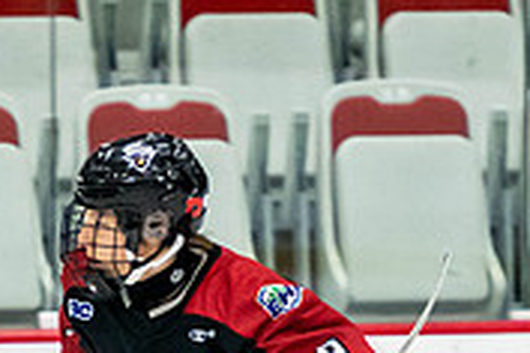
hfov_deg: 2.1
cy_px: 611
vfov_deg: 1.4
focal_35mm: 1000
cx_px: 133
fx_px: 14721
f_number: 2.8
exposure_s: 1/640
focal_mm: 160
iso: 2500
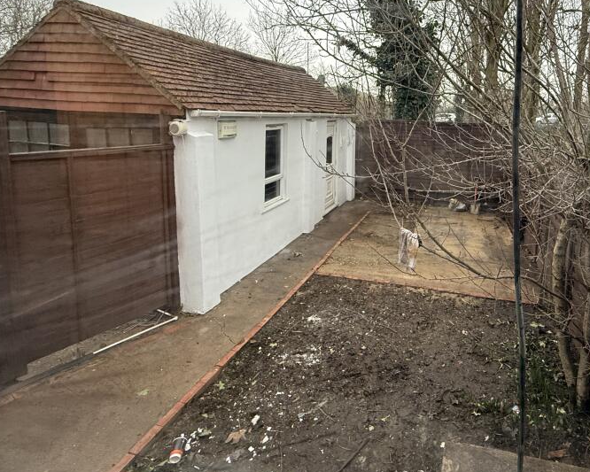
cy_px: 159
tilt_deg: -6.8
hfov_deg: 74.7
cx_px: 404
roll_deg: -2.1
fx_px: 367
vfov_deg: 63.9
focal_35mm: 21
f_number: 2.2
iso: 160
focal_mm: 2.22
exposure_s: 1/99
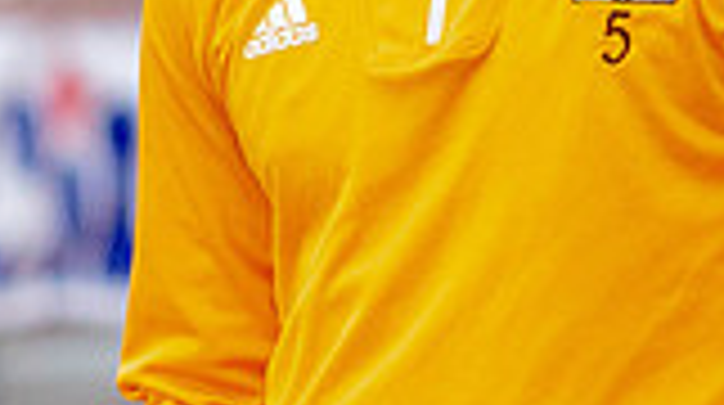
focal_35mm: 1269
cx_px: 619
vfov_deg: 1.0
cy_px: 82
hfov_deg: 1.7
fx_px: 24325
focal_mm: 240
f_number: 6.3
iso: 1600
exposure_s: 1/6000
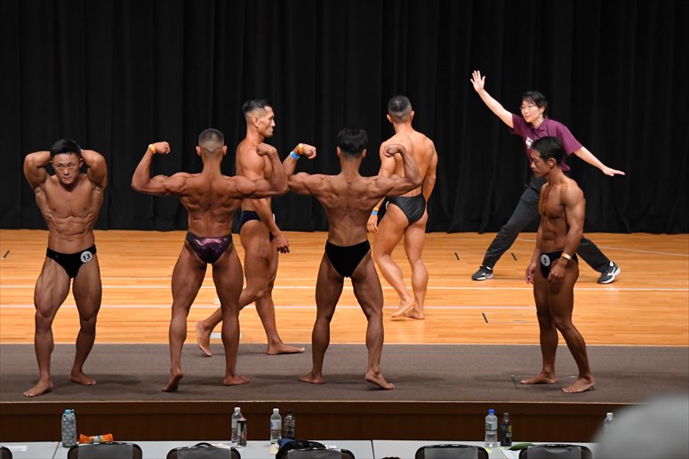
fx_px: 2869
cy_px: 230
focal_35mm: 150
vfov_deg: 9.1
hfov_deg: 13.7
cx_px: 344
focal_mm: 100
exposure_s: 1/400
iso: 4000
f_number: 5.6
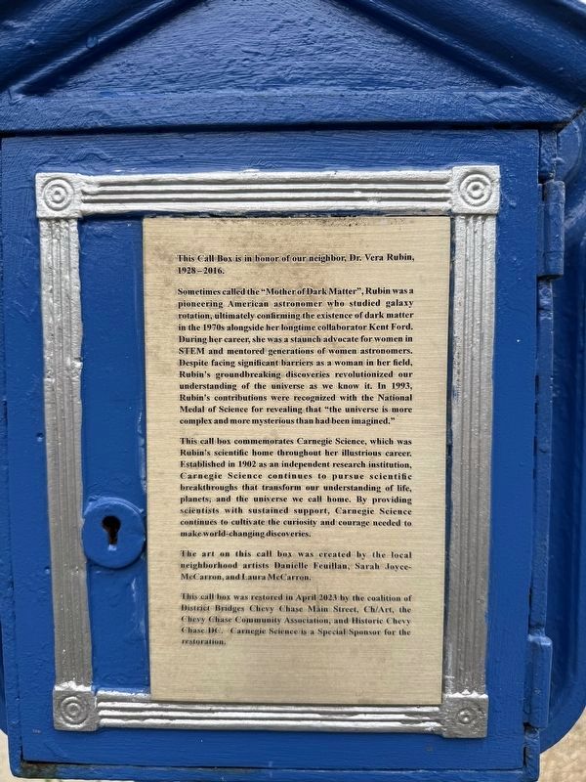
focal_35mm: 24
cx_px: 293
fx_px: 542
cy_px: 391
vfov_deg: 71.6
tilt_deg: -2.4
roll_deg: -1.3
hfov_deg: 56.8
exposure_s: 1/416
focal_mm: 6.76
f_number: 1.78
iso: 80
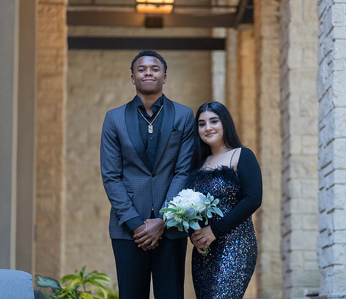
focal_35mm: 148
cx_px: 178
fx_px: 1566
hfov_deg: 12.6
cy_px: 149
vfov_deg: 10.9
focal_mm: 121
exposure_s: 1/320
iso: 1250
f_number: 2.8
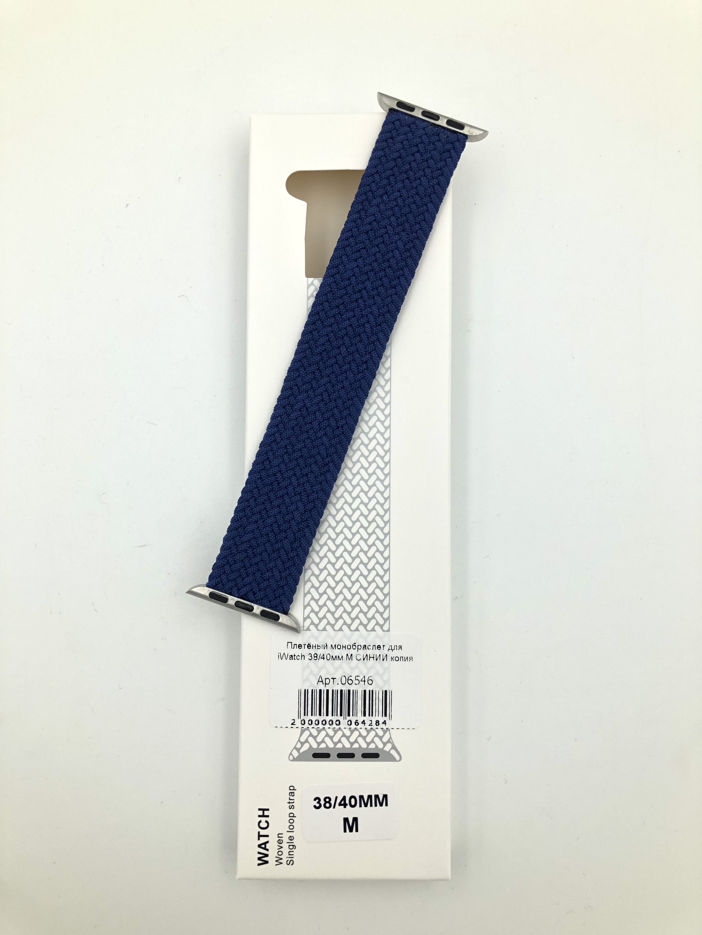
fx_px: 757
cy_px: 468
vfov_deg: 63.4
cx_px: 351
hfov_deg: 49.7
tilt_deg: -86.5
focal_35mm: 28
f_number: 1.8
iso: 20
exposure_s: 1/649
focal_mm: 3.99
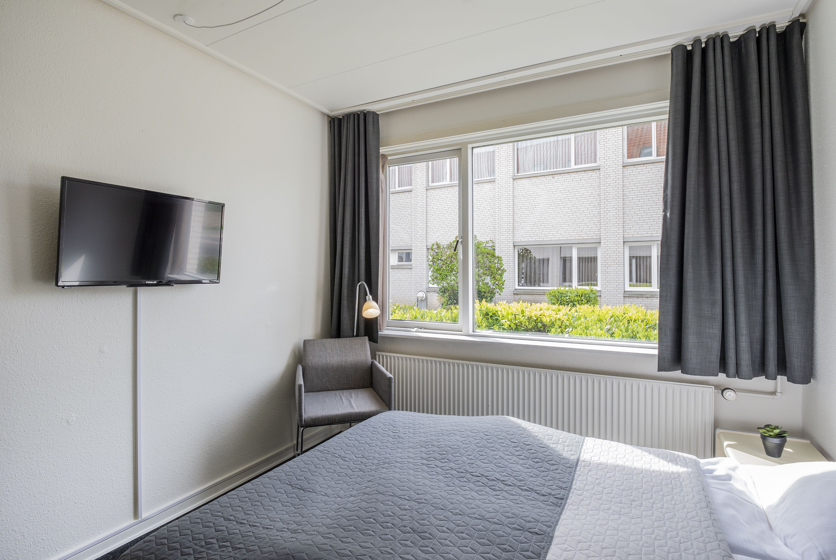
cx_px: 418
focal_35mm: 17
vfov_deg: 70.6
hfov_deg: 93.2
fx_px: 395
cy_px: 280
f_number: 9
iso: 200
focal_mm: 17
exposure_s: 1/25
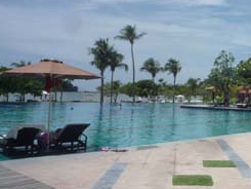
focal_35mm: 46
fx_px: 334
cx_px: 222
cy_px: 71
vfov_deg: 31.4
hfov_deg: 38.6
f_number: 6.3
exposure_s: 1/640
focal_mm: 4.4
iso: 100
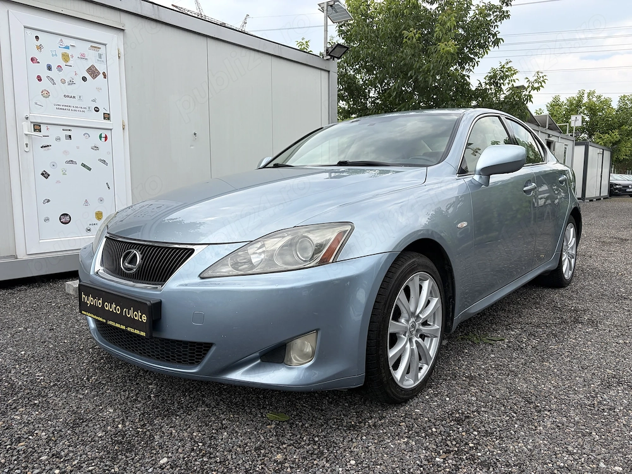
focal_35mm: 26
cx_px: 316
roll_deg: +0.0
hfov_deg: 67.3
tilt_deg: -7.2
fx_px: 475
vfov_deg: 53.1
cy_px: 237
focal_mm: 5.96
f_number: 1.6
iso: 50
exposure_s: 1/1420
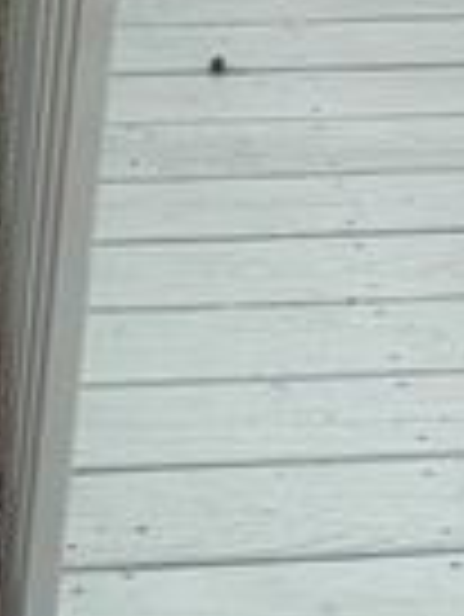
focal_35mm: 117
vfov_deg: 13.8
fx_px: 2088
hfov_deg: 12.7
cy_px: -690
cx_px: 243
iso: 100
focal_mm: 6.76
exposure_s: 1/1653
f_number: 1.78
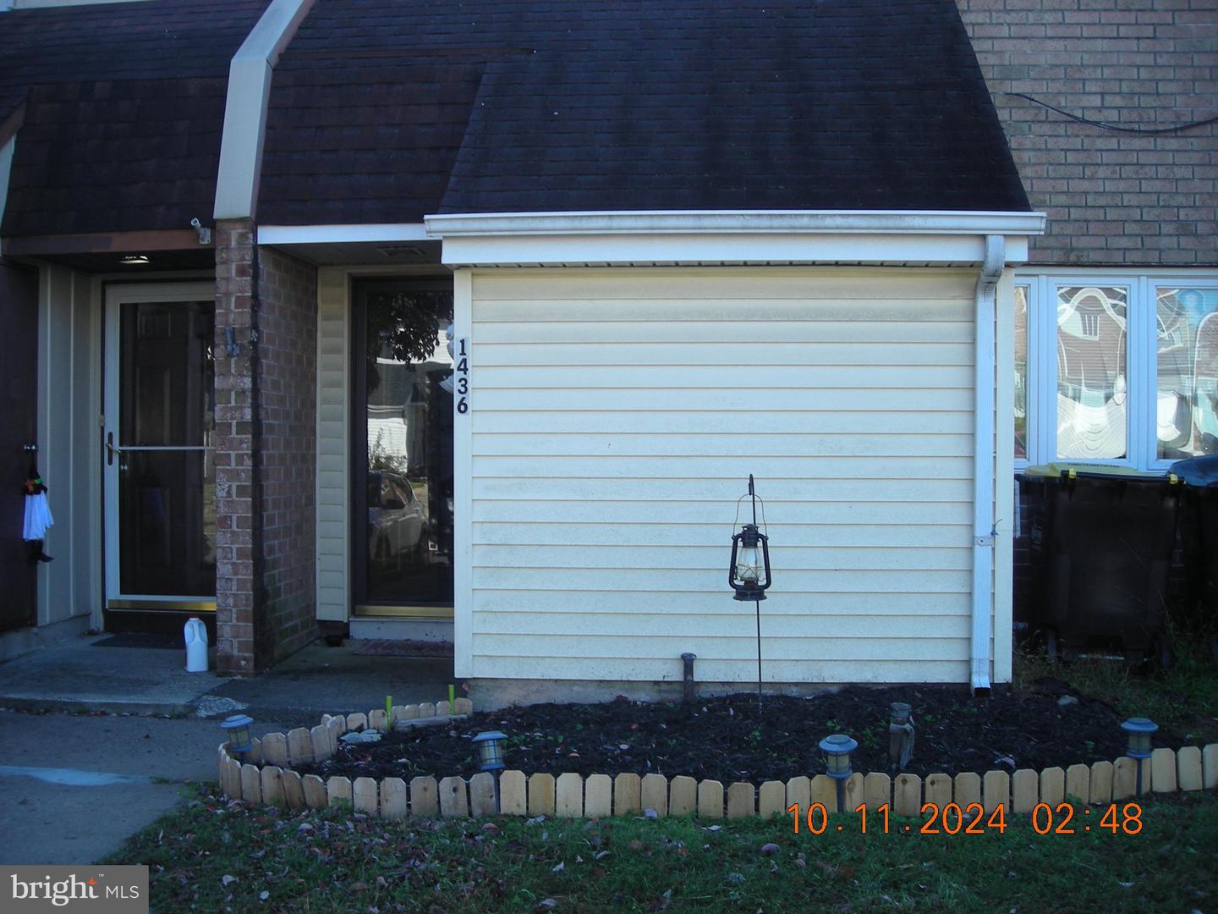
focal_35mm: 38
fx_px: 1337
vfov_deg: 37.7
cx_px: 609
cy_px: 457
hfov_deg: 49.0
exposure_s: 1/106
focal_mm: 6.3
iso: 50
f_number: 3.2
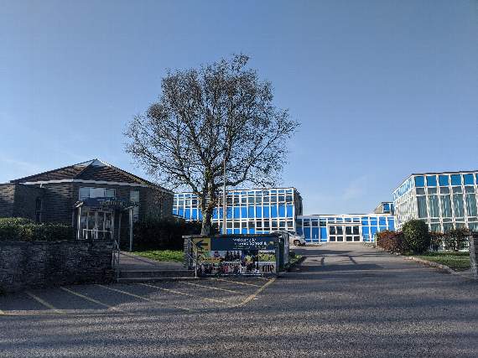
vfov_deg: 51.3
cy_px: 179
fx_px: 373
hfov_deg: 65.3
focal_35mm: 27
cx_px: 239
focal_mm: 4.44
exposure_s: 1/2128
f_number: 1.8
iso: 49
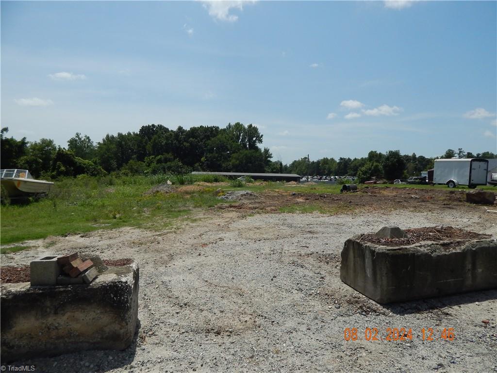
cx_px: 248
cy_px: 186
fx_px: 330
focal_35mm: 23
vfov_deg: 58.9
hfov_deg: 73.9
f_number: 6
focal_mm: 4
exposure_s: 1/800
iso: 125
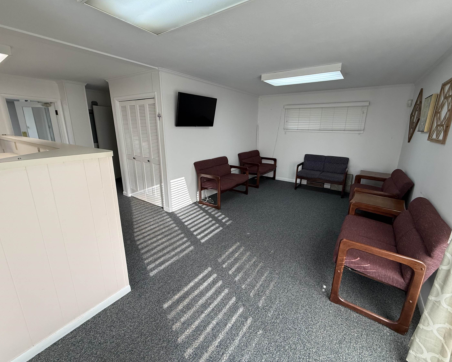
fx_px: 201
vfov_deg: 84.0
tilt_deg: -13.7
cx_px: 233
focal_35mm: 15
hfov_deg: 96.8
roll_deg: -0.6
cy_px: 176
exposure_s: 1/120
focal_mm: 2.22
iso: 160
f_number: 2.2
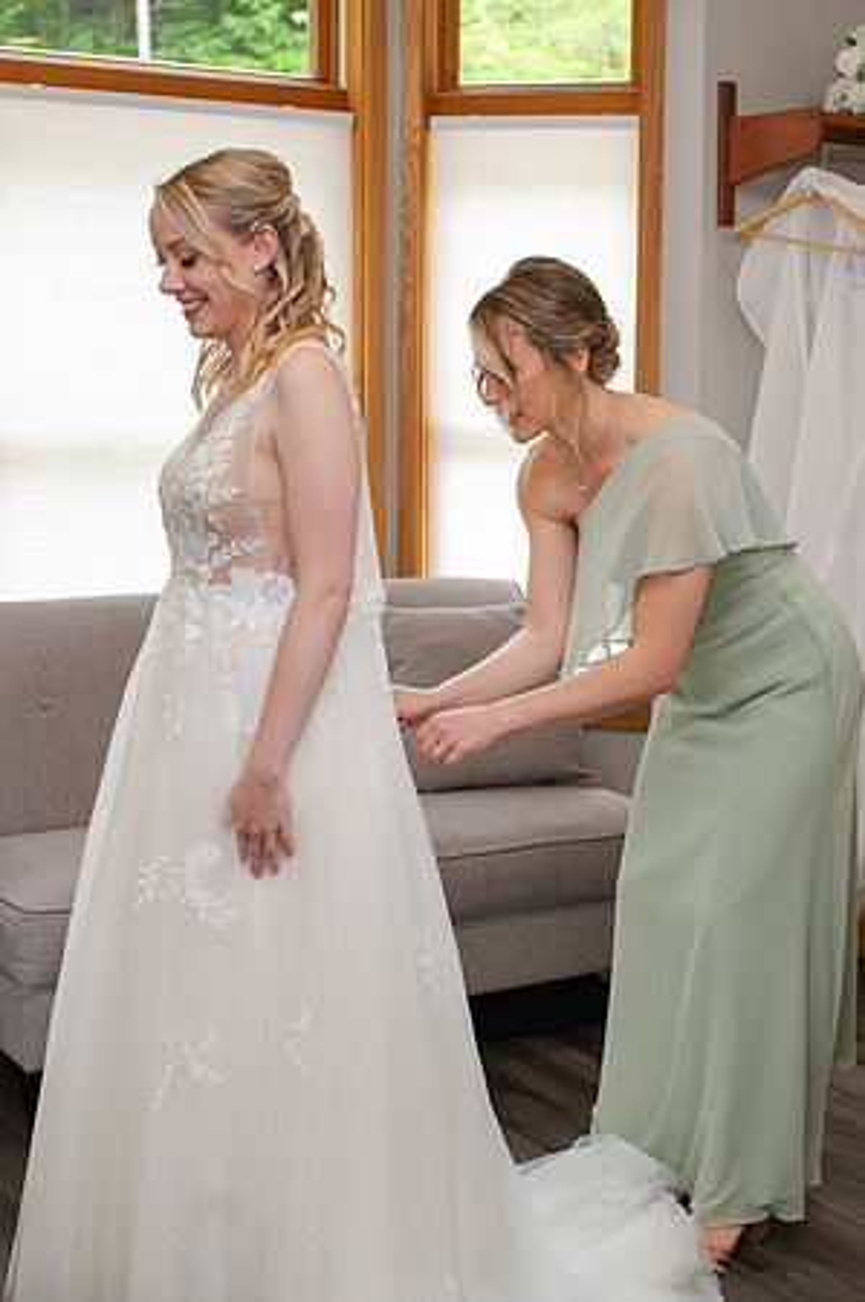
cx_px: 474
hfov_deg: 25.7
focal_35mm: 53
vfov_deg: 37.8
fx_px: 1899
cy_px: 651
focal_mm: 35
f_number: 3.5
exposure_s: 1/200
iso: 800
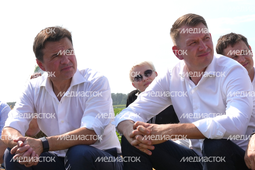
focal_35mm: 96
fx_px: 680
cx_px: 128
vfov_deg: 14.3
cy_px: 85
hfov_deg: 21.2
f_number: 14
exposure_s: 1/200
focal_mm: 64
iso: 200
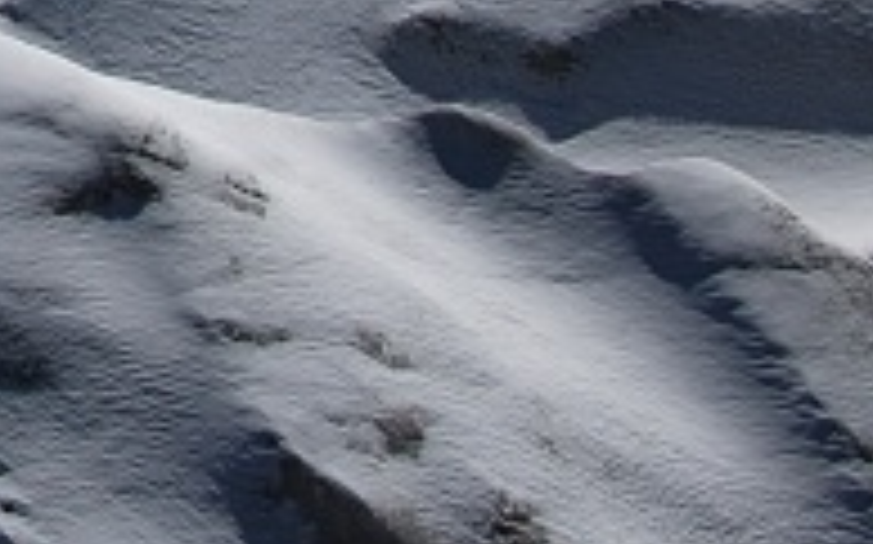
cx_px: -1256
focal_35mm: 217
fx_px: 5157
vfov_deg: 5.7
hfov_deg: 8.7
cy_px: -1052
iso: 100
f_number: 9
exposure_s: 1/1000
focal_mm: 25
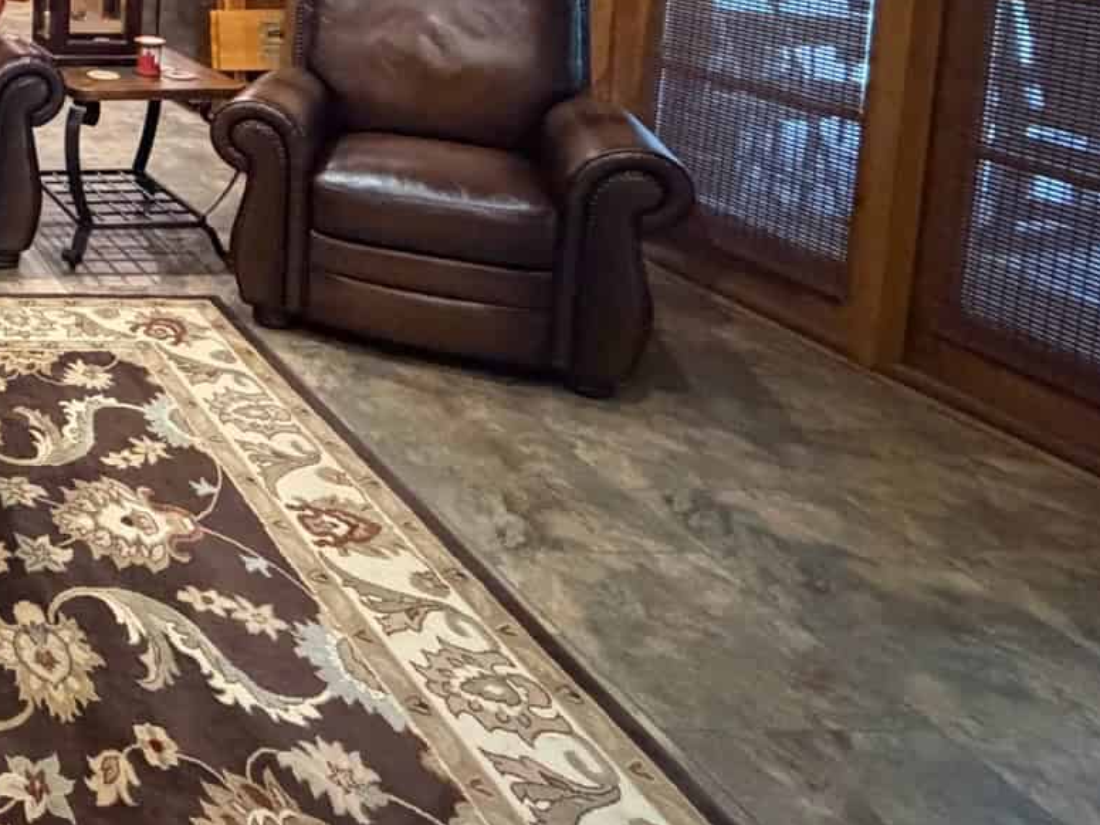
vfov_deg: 33.7
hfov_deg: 36.0
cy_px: -80
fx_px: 1176
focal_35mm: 37
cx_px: -288
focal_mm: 2.2
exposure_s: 1/40
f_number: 2.2
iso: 1250
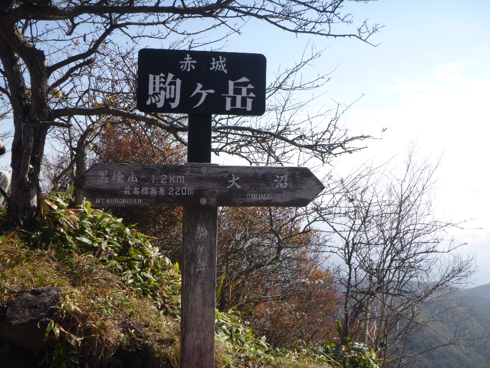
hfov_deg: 42.9
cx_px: 245
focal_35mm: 44
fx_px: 623
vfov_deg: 32.9
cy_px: 184
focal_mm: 7.9
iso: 100
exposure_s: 1/400
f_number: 4.7
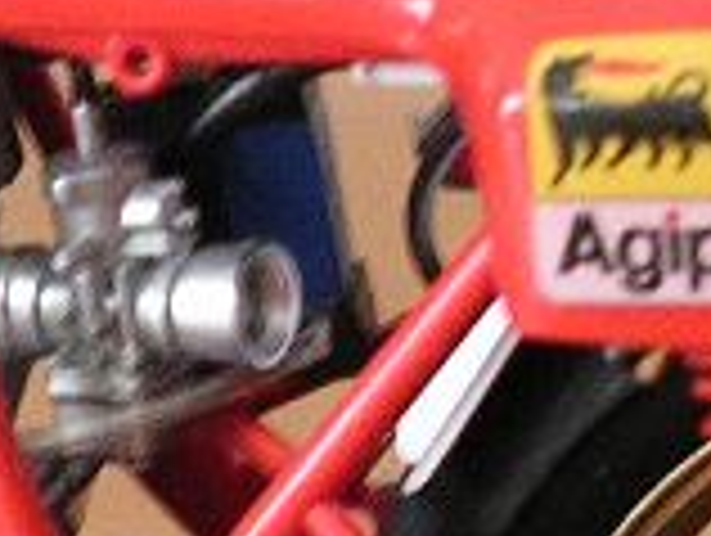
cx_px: -54
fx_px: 3950
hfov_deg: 10.2
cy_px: 527
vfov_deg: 7.7
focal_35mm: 192
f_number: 2.8
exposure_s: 1/3.7
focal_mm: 5.8
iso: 367
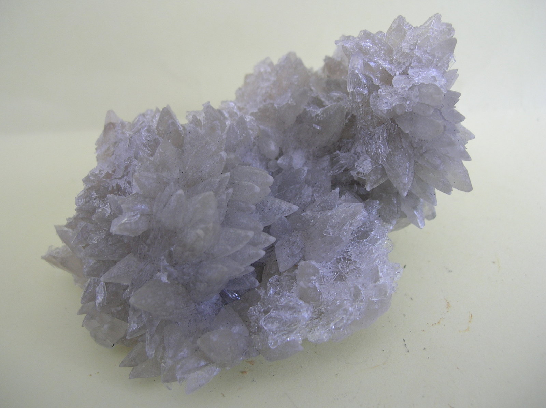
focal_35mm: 36
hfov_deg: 51.4
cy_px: 204
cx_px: 273
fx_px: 567
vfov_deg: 39.6
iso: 50
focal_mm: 6
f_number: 2.7
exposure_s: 1/7.3
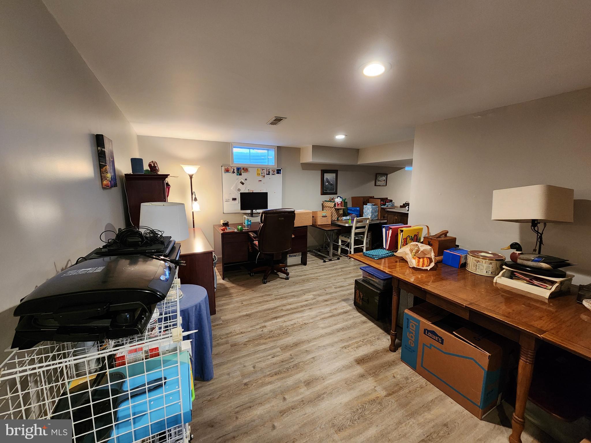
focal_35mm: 13
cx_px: 296
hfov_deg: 106.2
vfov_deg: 89.9
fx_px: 222
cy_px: 222
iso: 400
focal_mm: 2.2
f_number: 2.2
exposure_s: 1/40
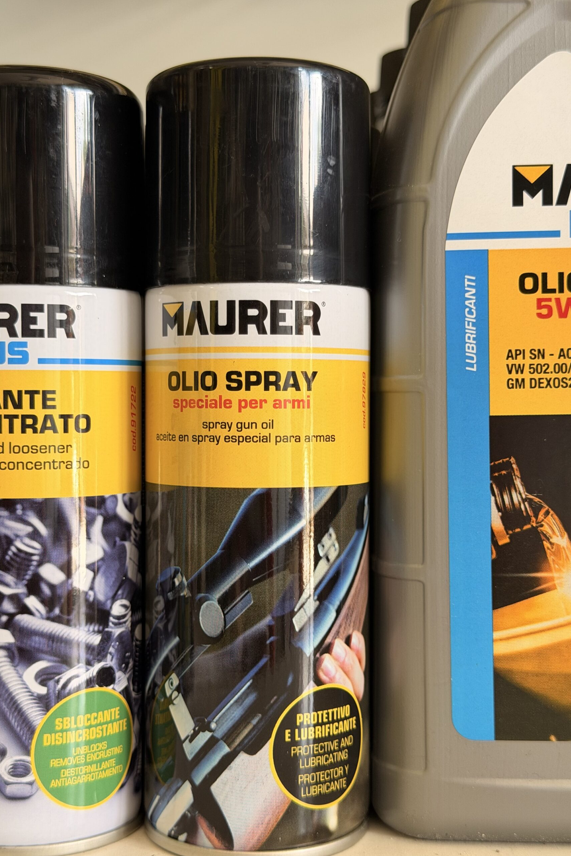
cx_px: 283
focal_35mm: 50
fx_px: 1189
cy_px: 428
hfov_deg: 27.0
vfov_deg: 39.6
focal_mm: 6.76
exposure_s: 1/67
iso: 100
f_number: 1.78
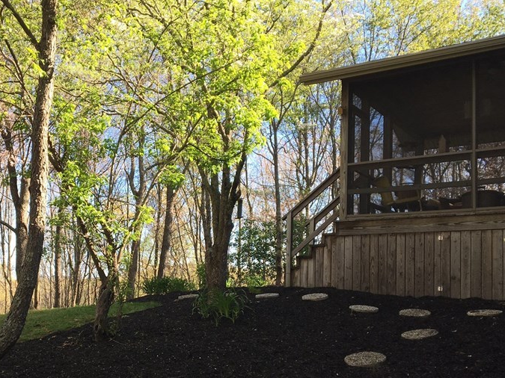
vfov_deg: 32.4
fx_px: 642
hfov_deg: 42.1
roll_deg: -2.5
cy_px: 271
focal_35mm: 44
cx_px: 151
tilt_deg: +3.1
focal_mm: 4.15
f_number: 2.2
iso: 25
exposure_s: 1/310
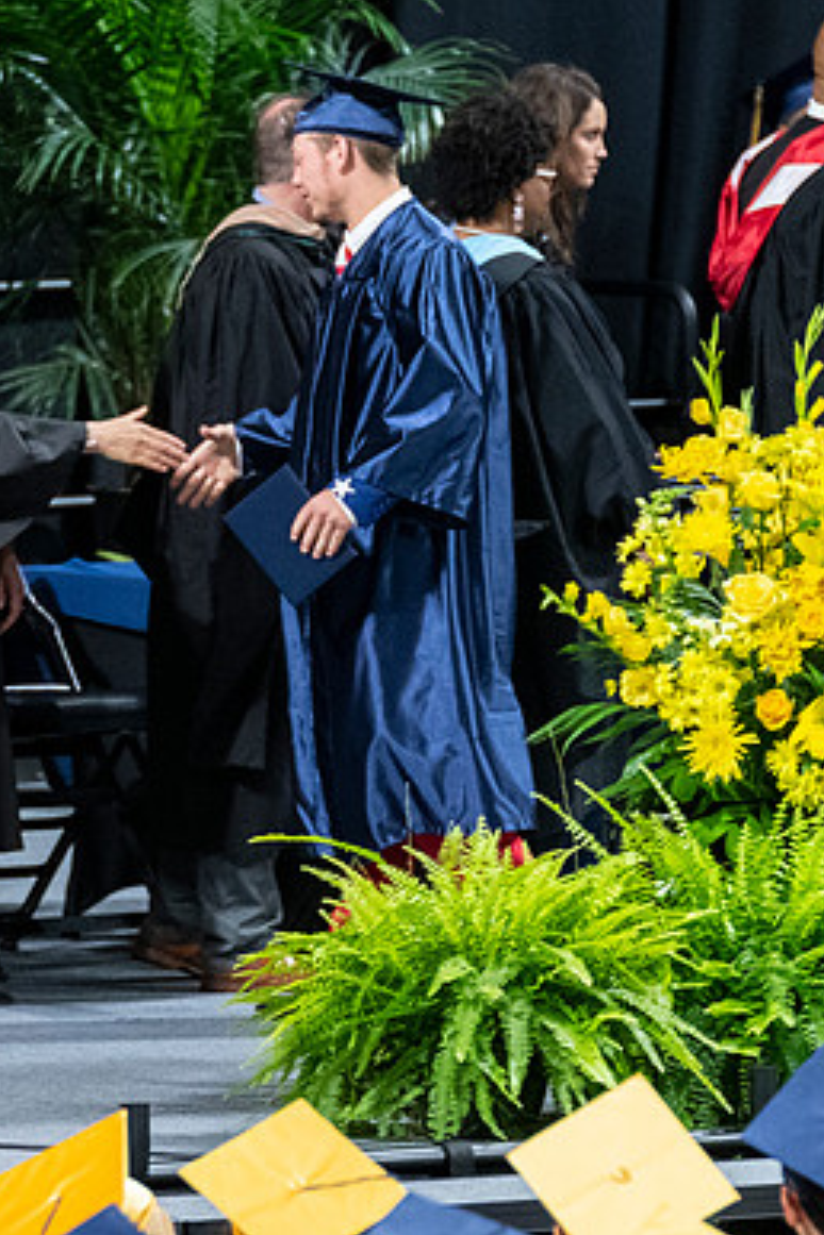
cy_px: 621
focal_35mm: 607
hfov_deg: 2.3
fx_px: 20839
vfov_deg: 3.4
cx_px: 430
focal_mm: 200
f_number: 4
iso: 2000
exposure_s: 1/200
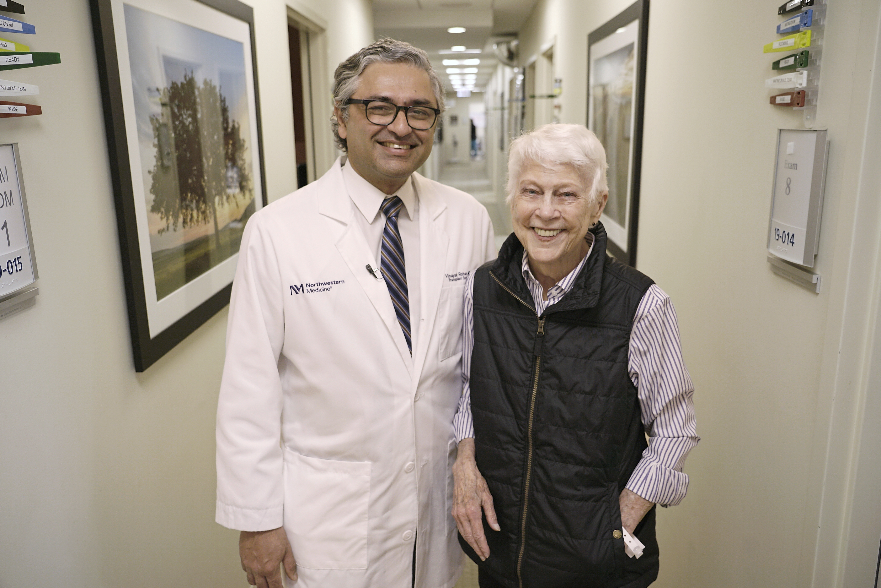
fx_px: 710
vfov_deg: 45.0
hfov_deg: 63.6
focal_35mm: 29
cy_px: 294
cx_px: 440
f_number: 4
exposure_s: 1/60
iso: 1600
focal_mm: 29
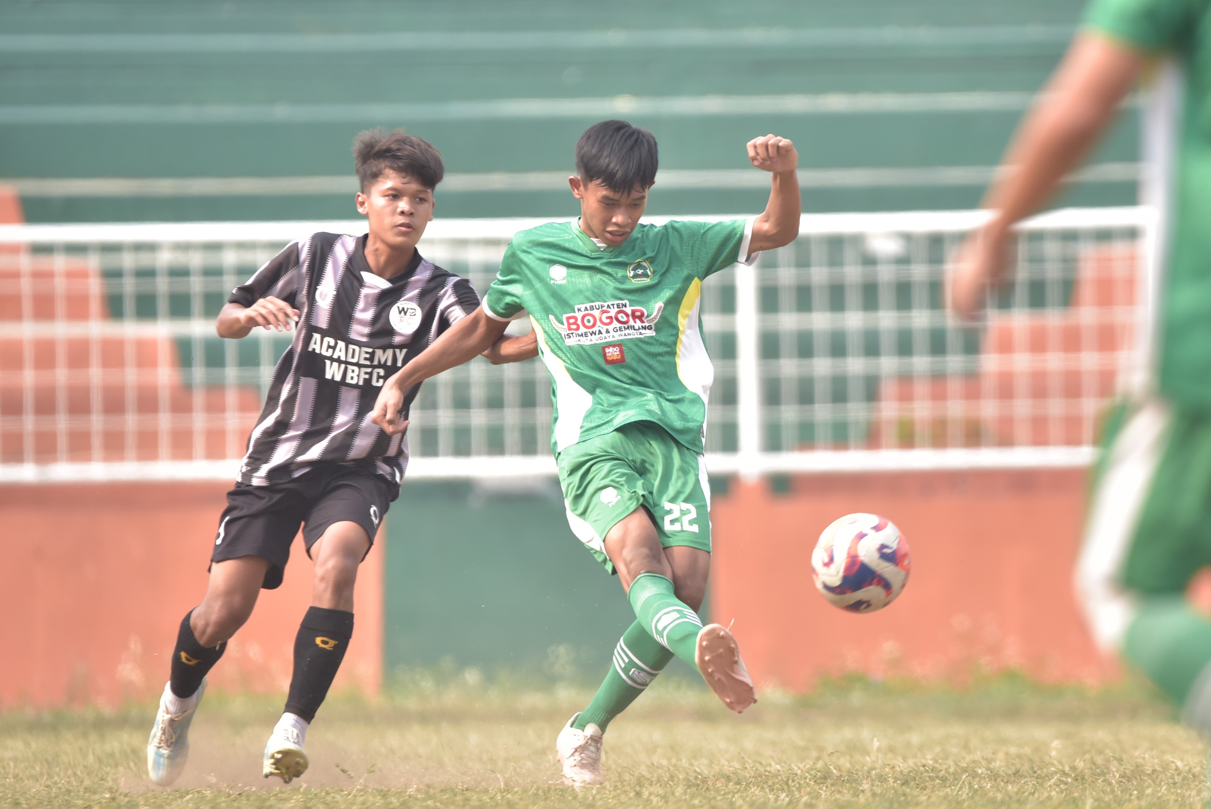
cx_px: 606
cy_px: 404
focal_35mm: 600
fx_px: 20190
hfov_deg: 3.4
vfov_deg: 2.3
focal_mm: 600
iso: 1600
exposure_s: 1/1250
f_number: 6.3
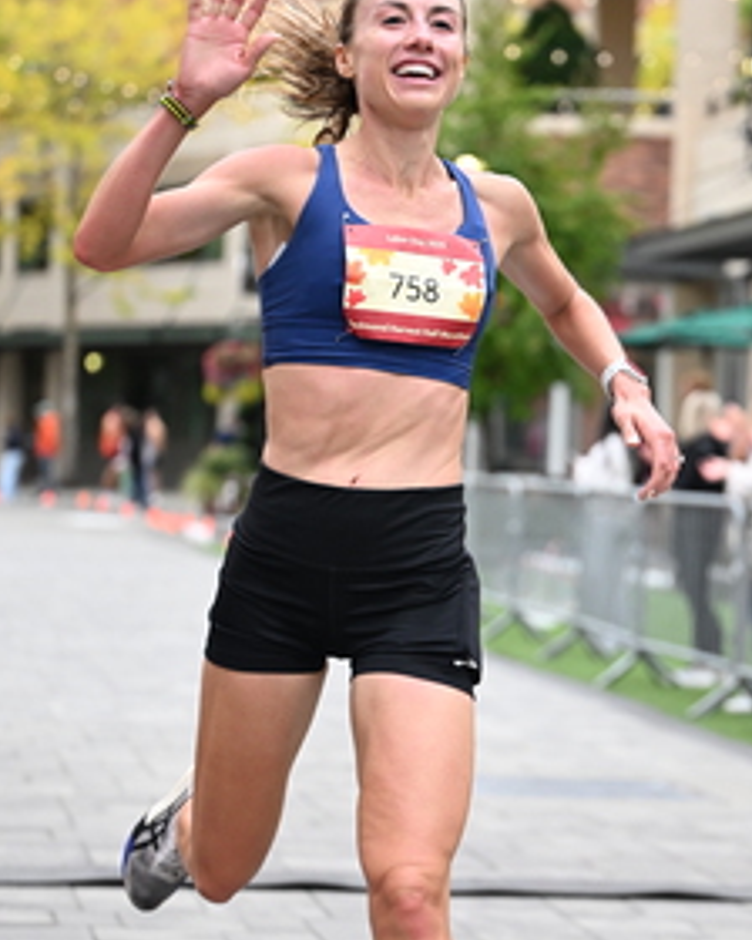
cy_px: 530
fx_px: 3644
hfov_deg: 11.8
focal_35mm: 131
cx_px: 515
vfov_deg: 14.7
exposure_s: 1/1000
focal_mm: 71
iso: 1600
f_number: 2.8
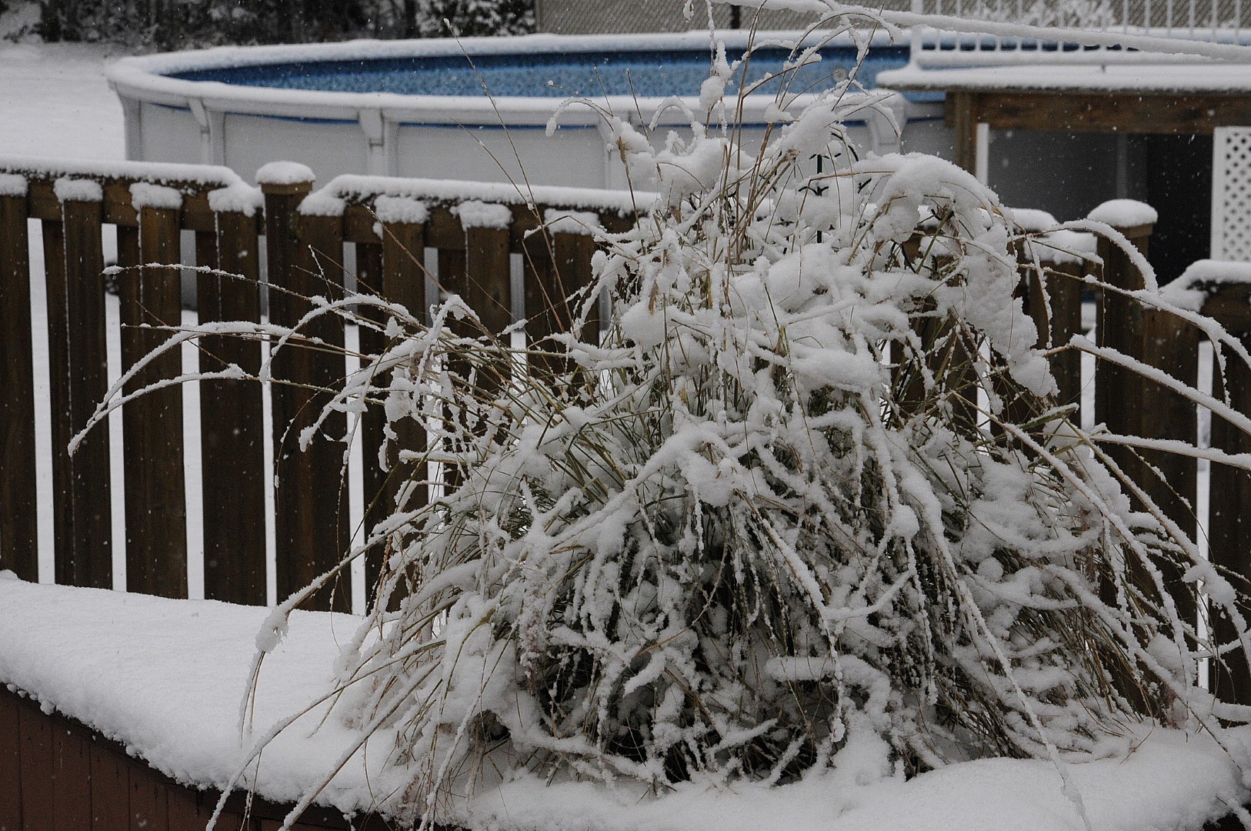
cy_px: 416
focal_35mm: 112
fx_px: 3905
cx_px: 626
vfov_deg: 12.1
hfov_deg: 18.2
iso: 1000
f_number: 11
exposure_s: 1/500
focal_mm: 75
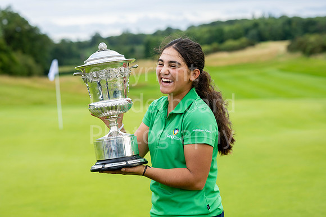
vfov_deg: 16.1
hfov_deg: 23.9
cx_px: 163
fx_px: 770
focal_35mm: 85
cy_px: 108
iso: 400
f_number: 4
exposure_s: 1/320
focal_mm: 85
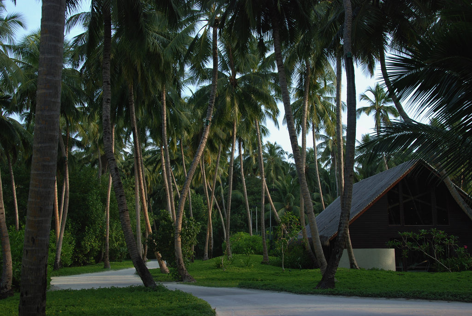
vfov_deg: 29.0
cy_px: 158
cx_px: 236
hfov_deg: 42.3
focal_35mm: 46
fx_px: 610
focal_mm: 31
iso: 200
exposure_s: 1/60
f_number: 11
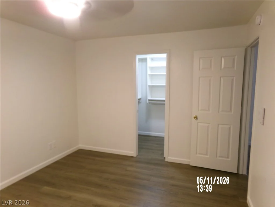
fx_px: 191
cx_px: 138
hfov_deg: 71.6
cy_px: 104
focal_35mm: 24
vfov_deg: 56.8
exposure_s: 1/17
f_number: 3.7
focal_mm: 4.3
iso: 378
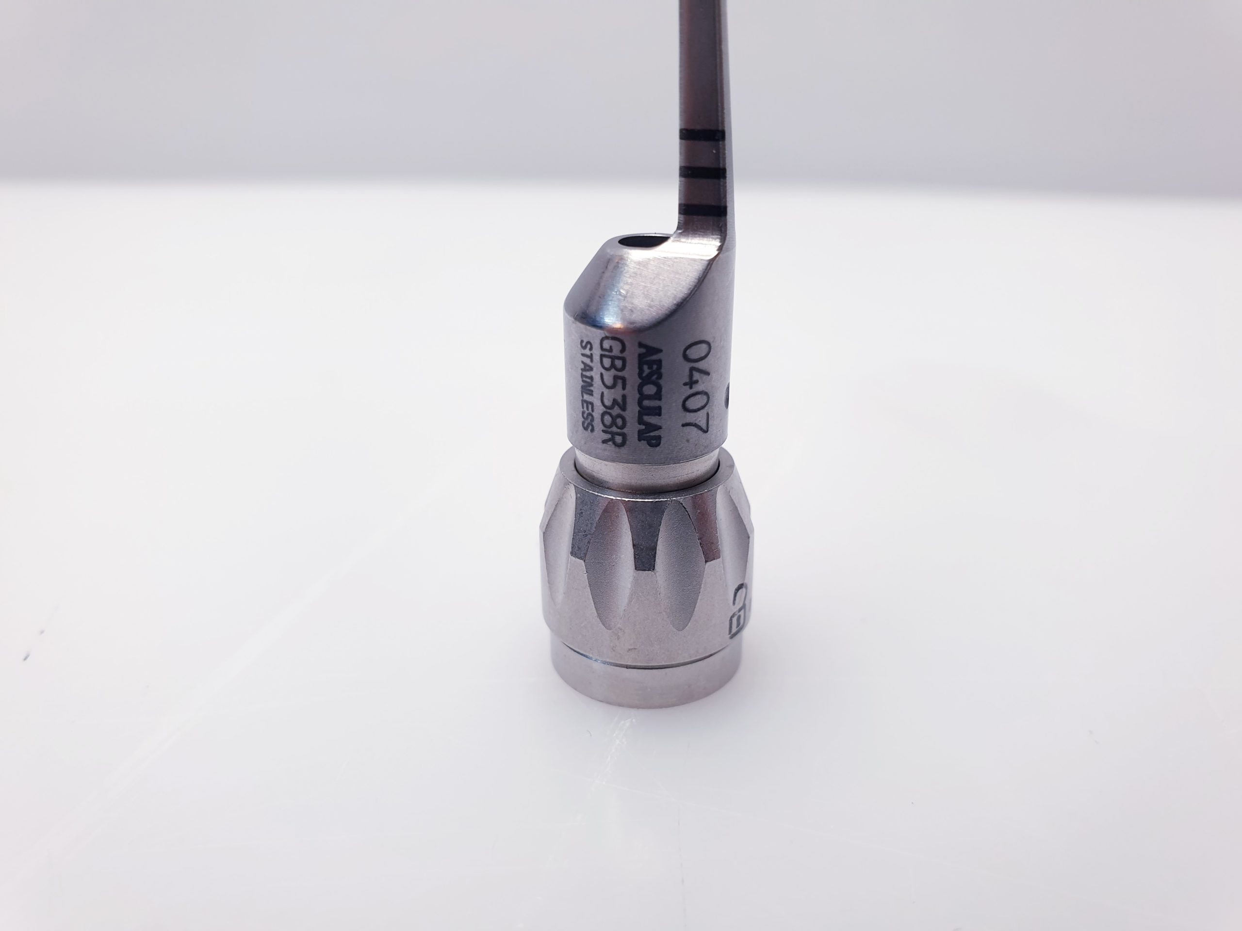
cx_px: 621
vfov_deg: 53.1
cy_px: 466
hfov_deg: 67.3
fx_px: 933
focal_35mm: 26
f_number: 2.4
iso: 80
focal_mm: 4.3
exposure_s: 1/100
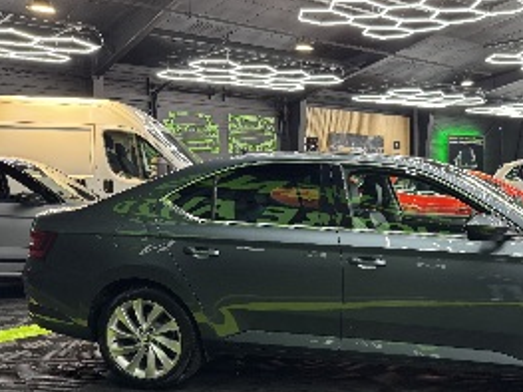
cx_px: 408
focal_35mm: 38
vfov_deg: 37.1
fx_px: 574
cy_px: 275
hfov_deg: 46.8
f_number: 1.78
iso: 200
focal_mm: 6.76
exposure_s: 1/50
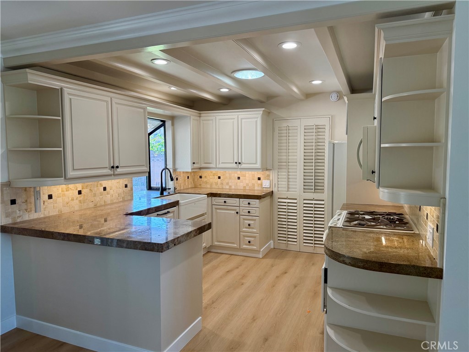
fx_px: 325
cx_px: 234
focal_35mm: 24
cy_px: 176
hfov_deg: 71.6
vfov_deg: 56.8
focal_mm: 6.76
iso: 160
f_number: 1.78
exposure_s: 1/237
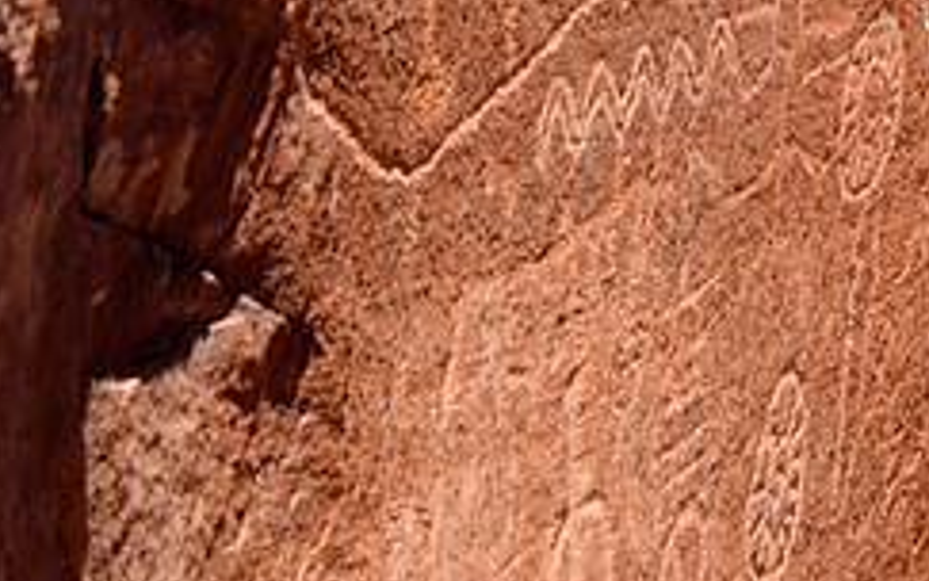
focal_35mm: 156
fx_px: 3951
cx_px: 543
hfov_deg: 13.4
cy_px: 34
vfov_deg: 8.4
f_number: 11
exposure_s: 1/125
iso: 400
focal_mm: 55
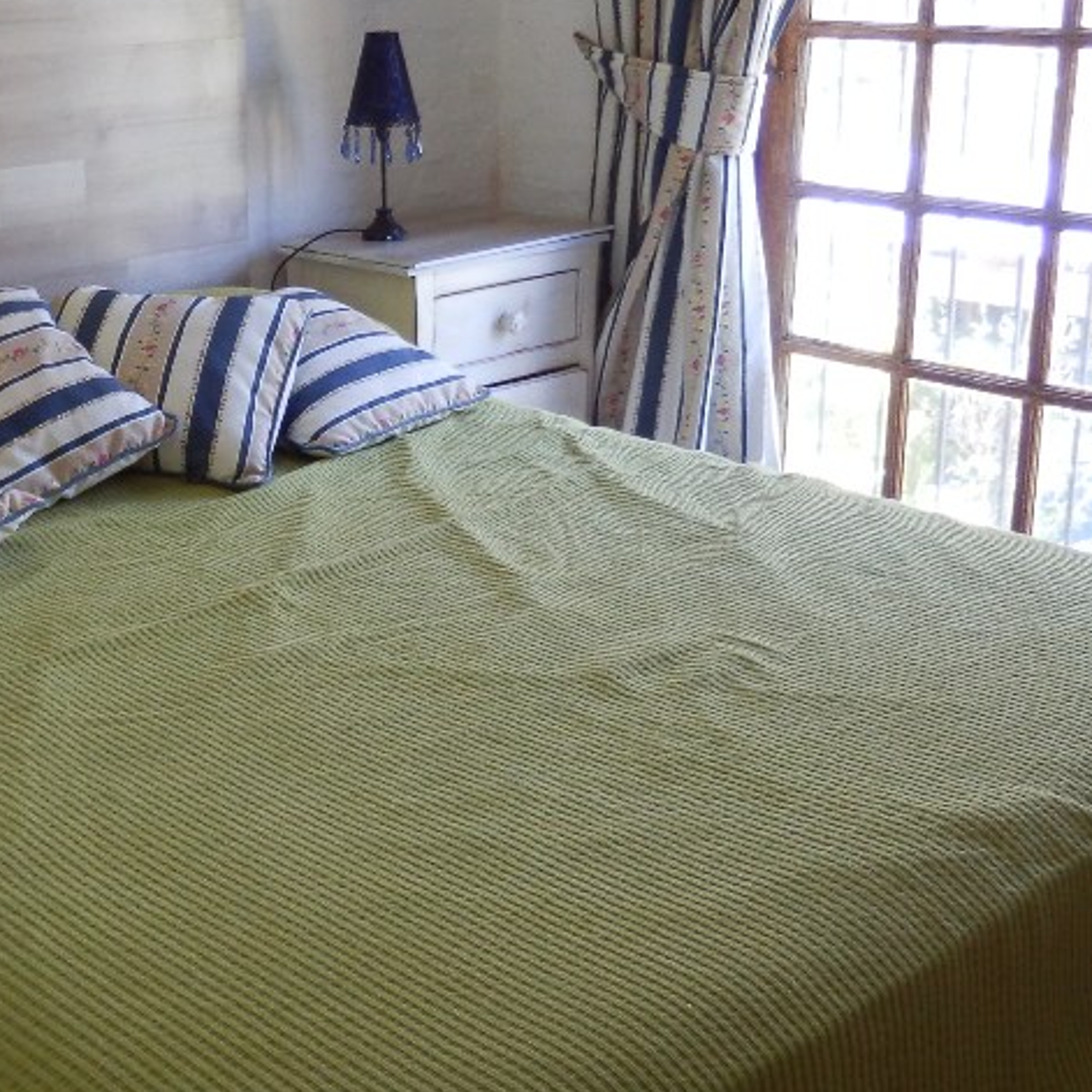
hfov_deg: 33.9
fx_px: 1713
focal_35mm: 48
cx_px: 162
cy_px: 355
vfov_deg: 35.0
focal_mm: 4.5
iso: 160
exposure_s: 1/30
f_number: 3
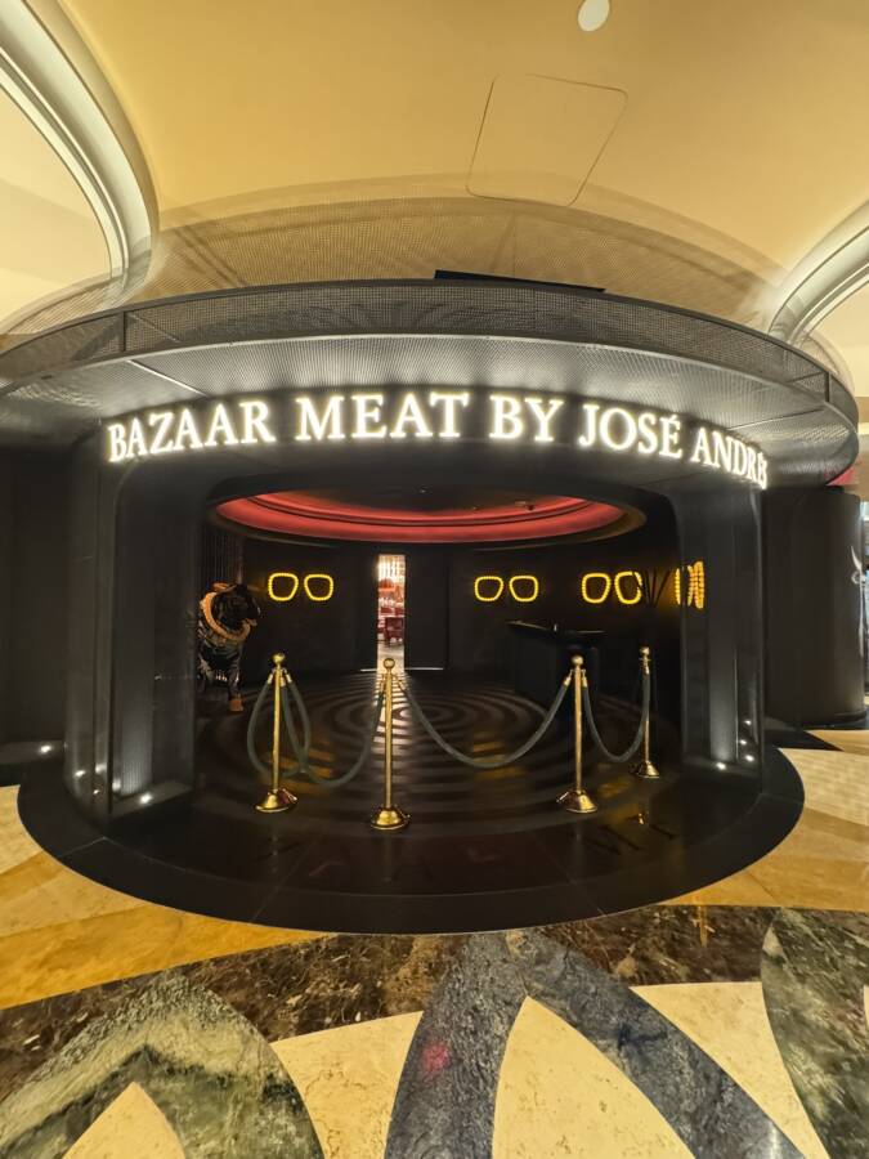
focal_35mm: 14
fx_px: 469
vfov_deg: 102.1
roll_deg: -0.2
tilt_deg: +3.1
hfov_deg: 85.7
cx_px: 434
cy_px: 580
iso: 1250
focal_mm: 2.22
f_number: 2.2
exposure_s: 1/46
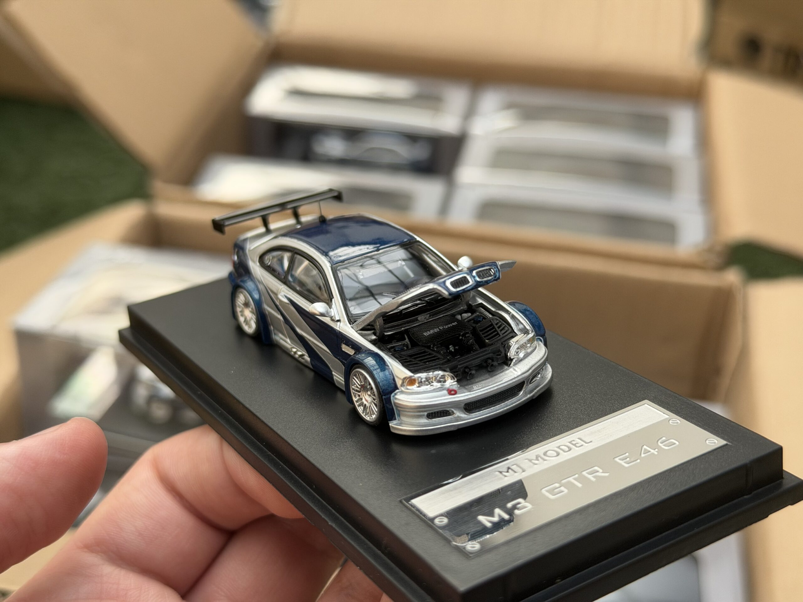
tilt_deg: -34.4
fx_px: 1113
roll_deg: -2.0
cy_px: 301
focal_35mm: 48
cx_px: 402
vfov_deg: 30.3
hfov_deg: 39.7
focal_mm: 6.76
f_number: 1.78
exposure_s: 1/570
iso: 64
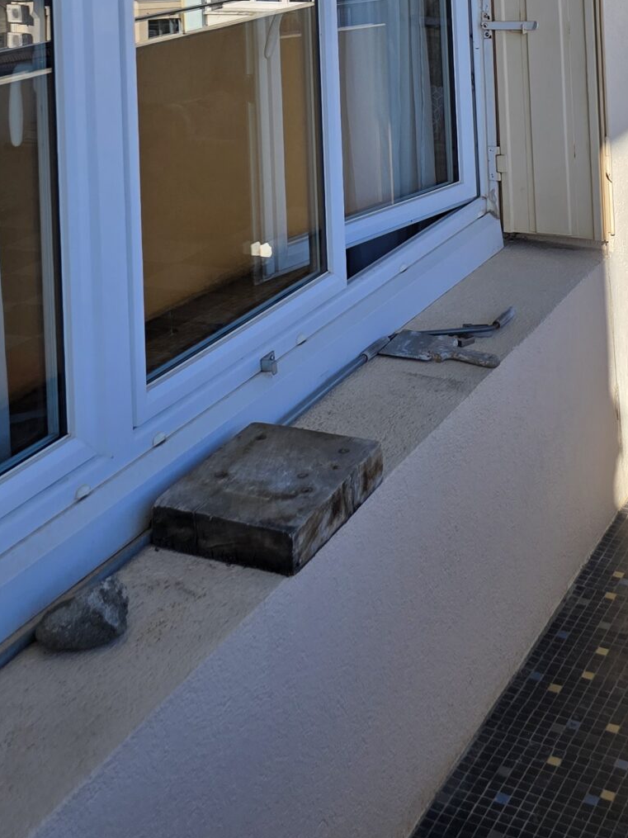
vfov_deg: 29.2
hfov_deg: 25.2
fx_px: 1403
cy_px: -137
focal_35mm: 58
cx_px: 381
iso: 12
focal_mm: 6.3
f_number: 1.7
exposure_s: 1/952
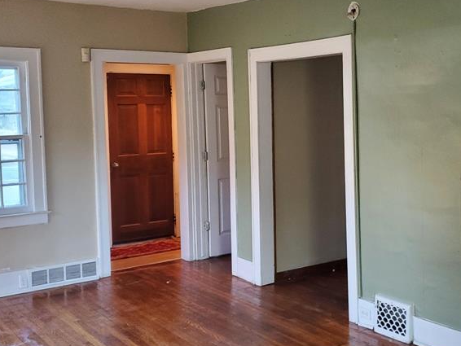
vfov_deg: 30.9
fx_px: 626
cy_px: 147
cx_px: 316
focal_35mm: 47
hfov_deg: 39.8
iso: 320
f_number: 1.5
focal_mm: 4.3
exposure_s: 1/40
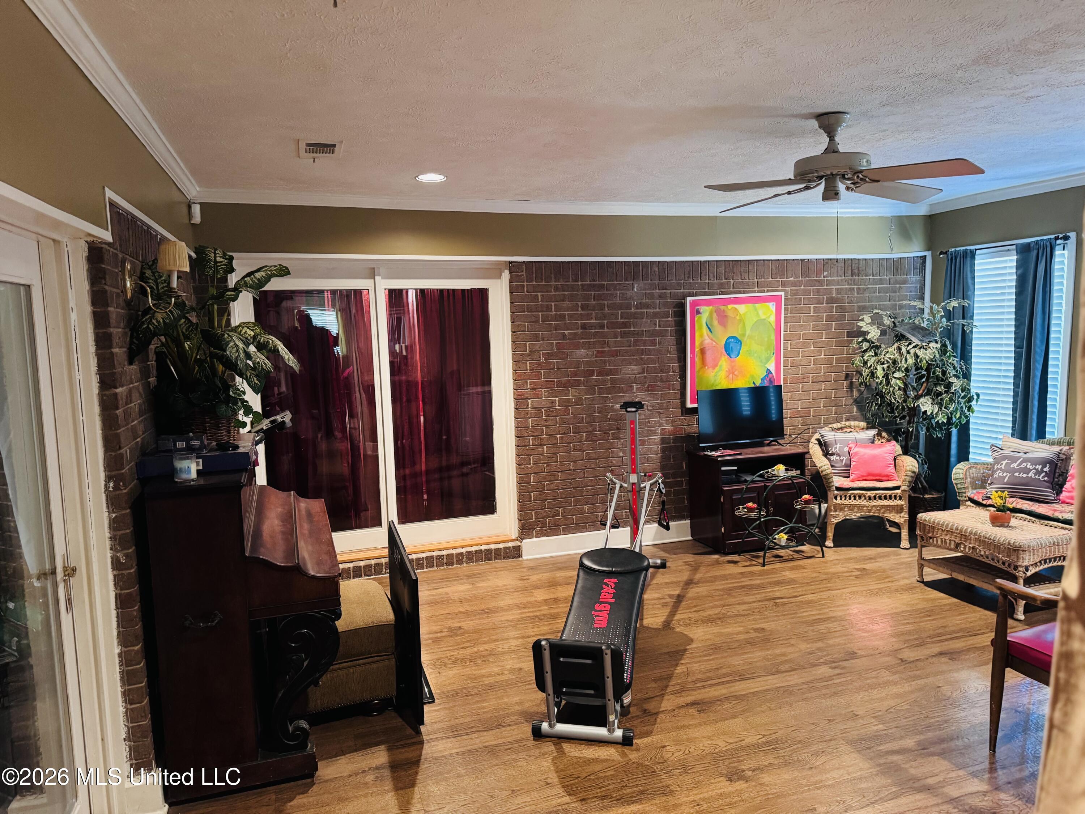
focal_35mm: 24
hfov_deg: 71.6
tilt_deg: -8.6
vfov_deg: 56.8
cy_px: 407
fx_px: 752
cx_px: 542
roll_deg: +1.9
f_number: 1.78
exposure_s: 1/30
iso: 800
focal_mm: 6.76
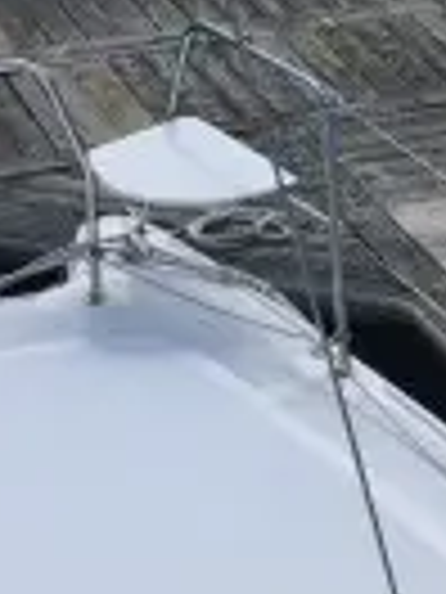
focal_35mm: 145
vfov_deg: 13.0
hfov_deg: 9.8
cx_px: 775
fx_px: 2491
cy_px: -234
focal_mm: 4.12
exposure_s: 1/2053
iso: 32
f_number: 2.2
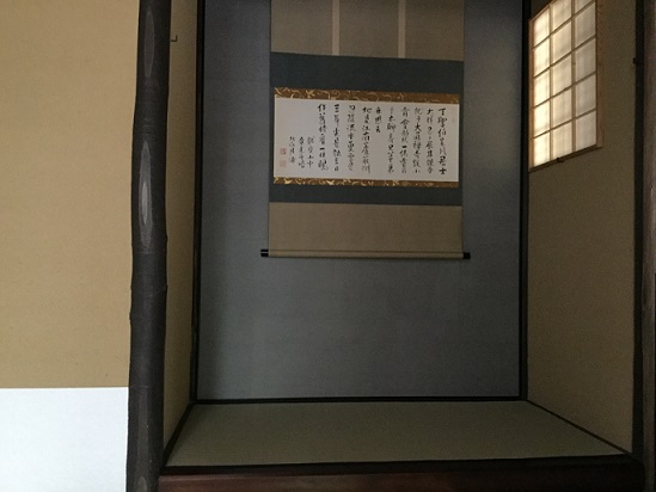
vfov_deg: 45.5
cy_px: 246
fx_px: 588
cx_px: 328
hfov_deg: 58.3
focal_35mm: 31
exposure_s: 1/15
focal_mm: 3.3
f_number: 2.4
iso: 500
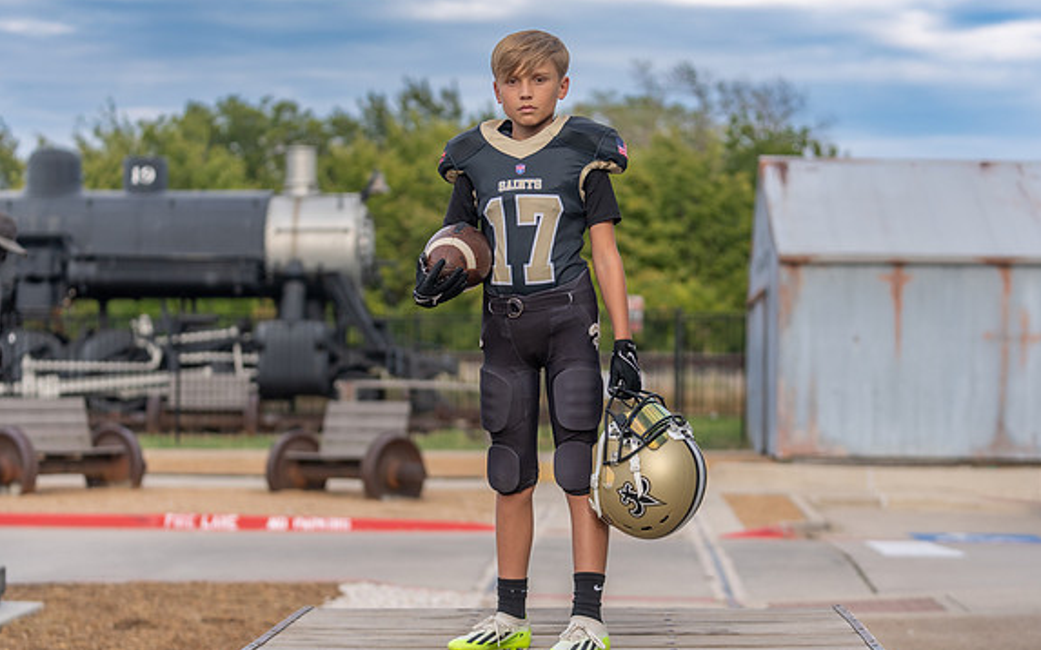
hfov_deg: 24.1
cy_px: 339
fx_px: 2440
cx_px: 526
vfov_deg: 15.2
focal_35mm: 86
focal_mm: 72
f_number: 2.8
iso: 100
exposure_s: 1/800
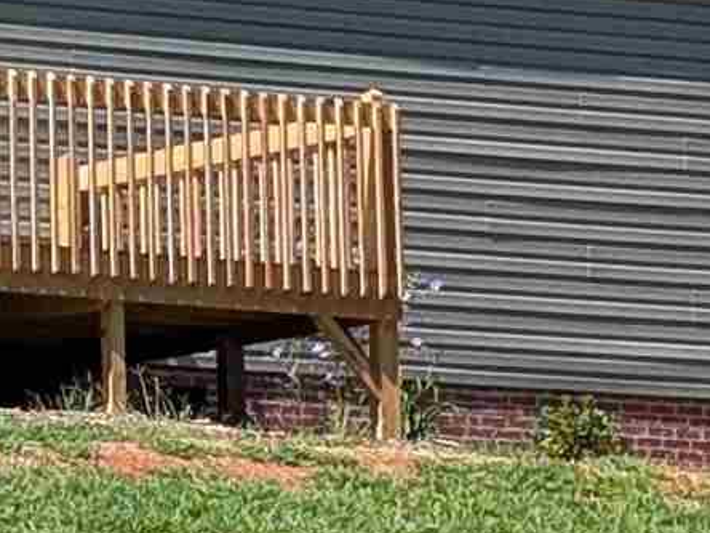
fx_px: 6933
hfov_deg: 5.7
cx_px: -868
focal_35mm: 338
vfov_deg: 4.4
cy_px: -149
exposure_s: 1/737
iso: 24
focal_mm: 6.9
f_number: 1.68
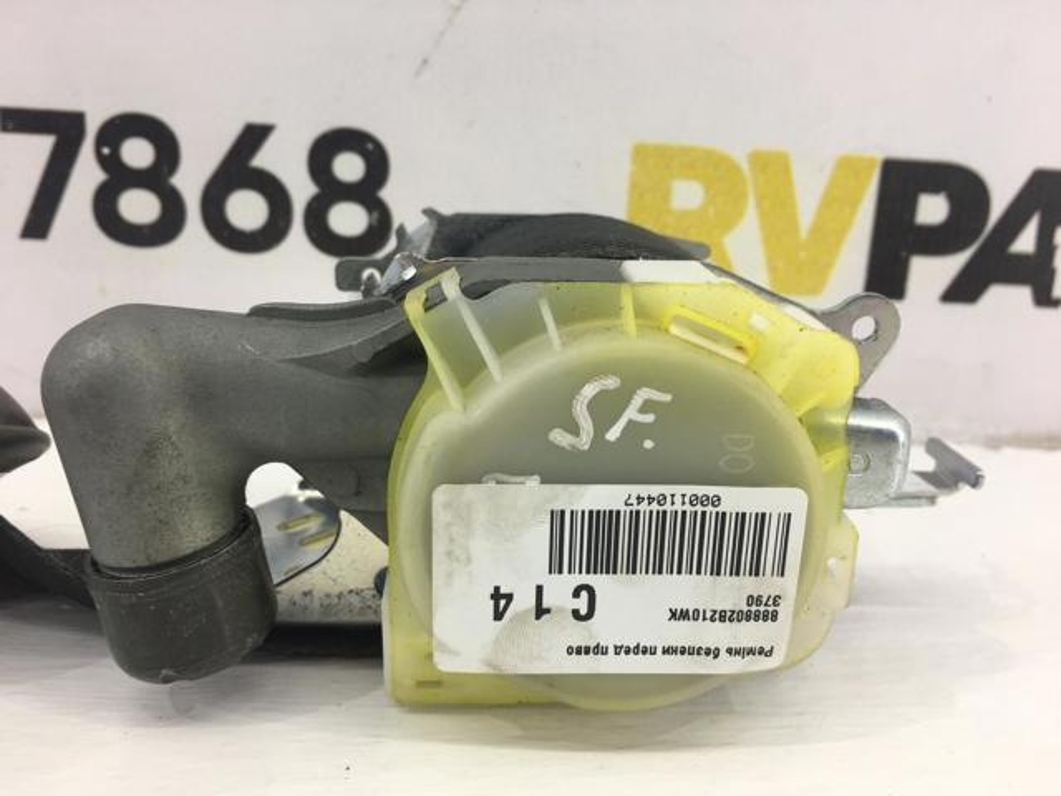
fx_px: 889
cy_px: 398
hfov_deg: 61.7
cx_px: 530
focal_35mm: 29
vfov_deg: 48.2
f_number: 2.2
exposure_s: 1/50
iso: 32
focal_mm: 4.15
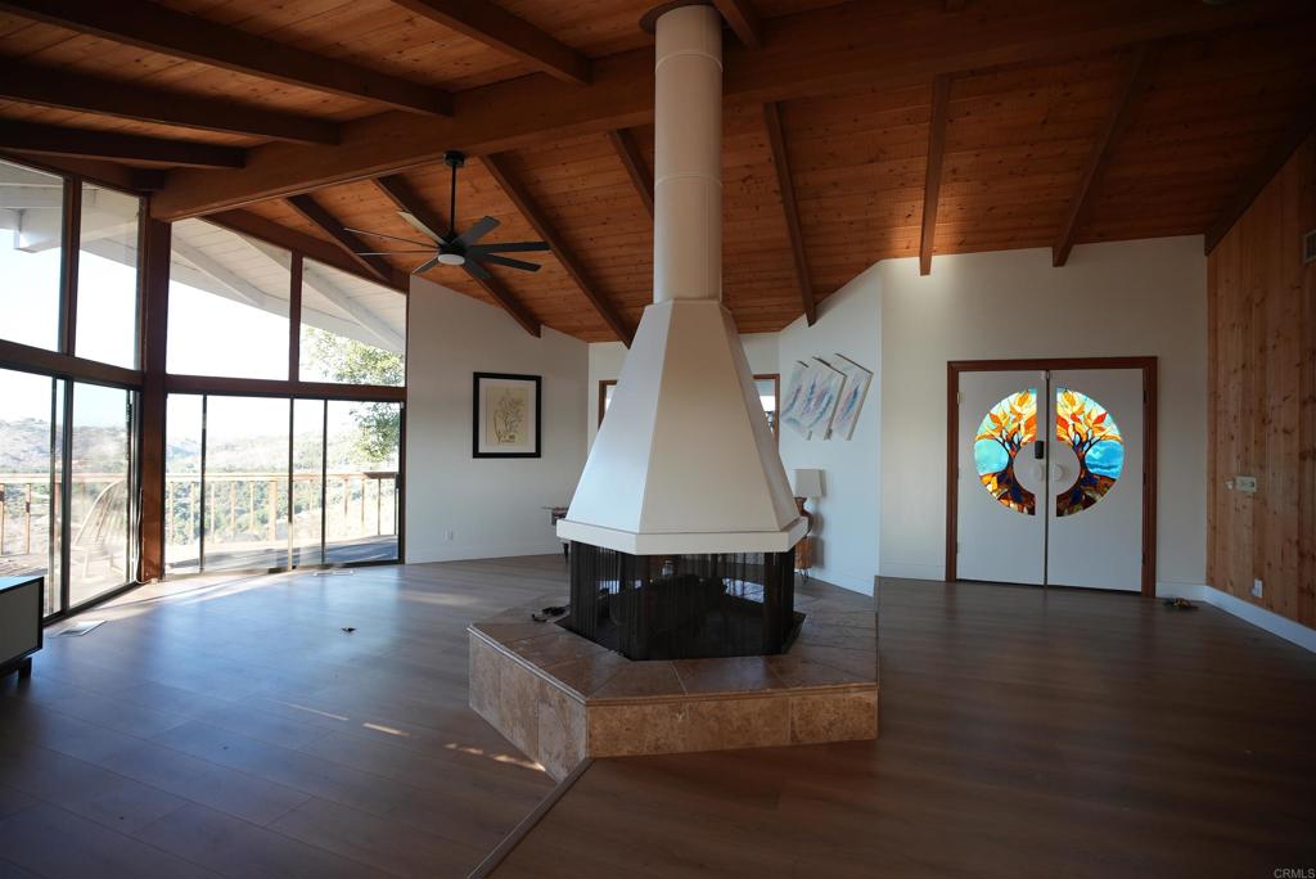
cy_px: 440
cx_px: 658
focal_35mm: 16
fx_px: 585
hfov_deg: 96.7
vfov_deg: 73.8
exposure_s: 1/60
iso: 125
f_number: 4
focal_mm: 16
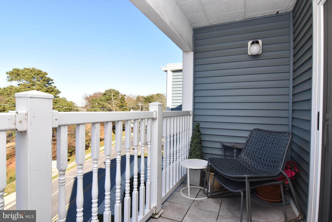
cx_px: 166
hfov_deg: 90.0
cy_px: 111
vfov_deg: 67.5
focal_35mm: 18
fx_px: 166
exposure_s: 1/200
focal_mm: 12
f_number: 18
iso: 800
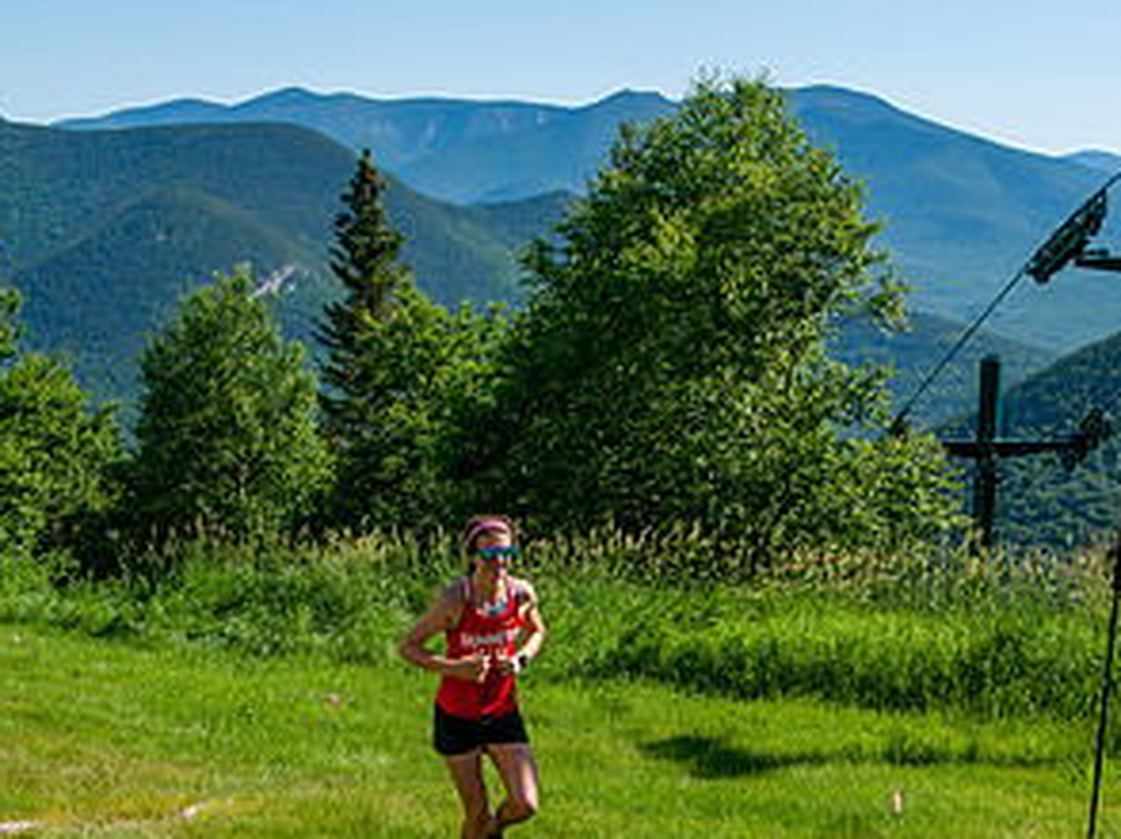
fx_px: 2427
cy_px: 824
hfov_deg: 26.0
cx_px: 559
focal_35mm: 75
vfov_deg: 19.1
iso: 200
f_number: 8
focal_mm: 34
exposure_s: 1/400
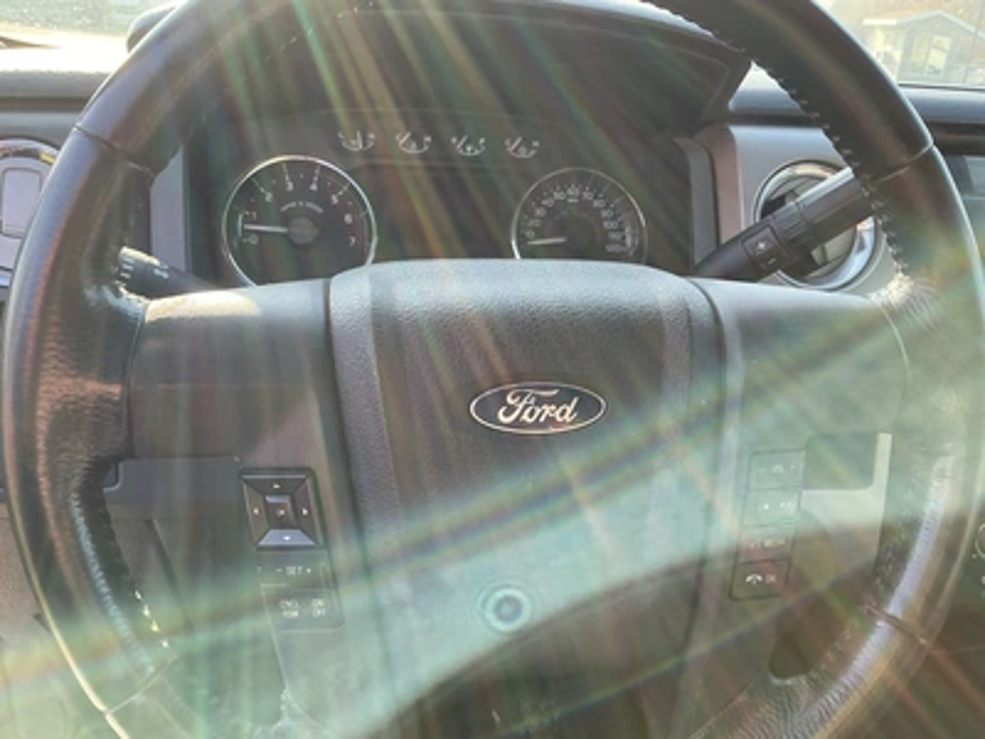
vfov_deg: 49.7
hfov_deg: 63.4
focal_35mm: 28
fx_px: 797
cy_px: 370
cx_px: 492
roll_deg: -2.8
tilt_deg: -22.3
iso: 32
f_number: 1.8
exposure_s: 1/144
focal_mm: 3
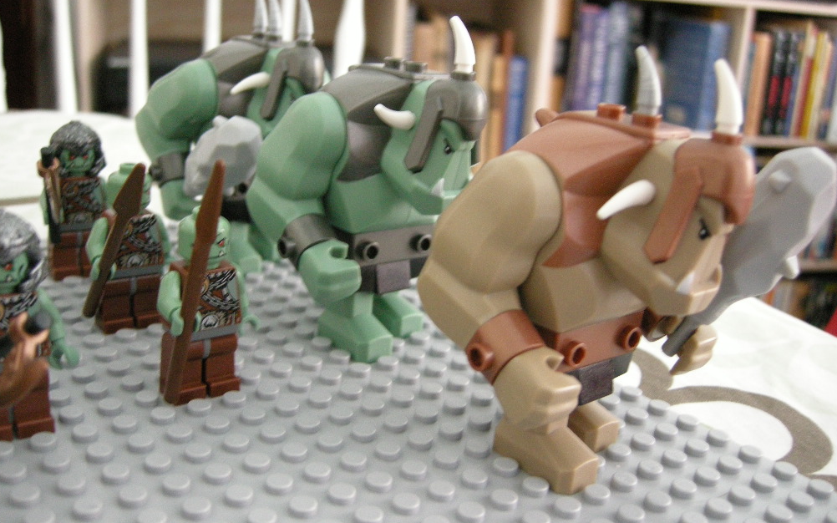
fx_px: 890
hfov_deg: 50.4
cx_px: 415
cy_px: 250
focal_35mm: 39
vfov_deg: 32.8
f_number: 2.7
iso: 400
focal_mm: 7.5
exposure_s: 1/11.2
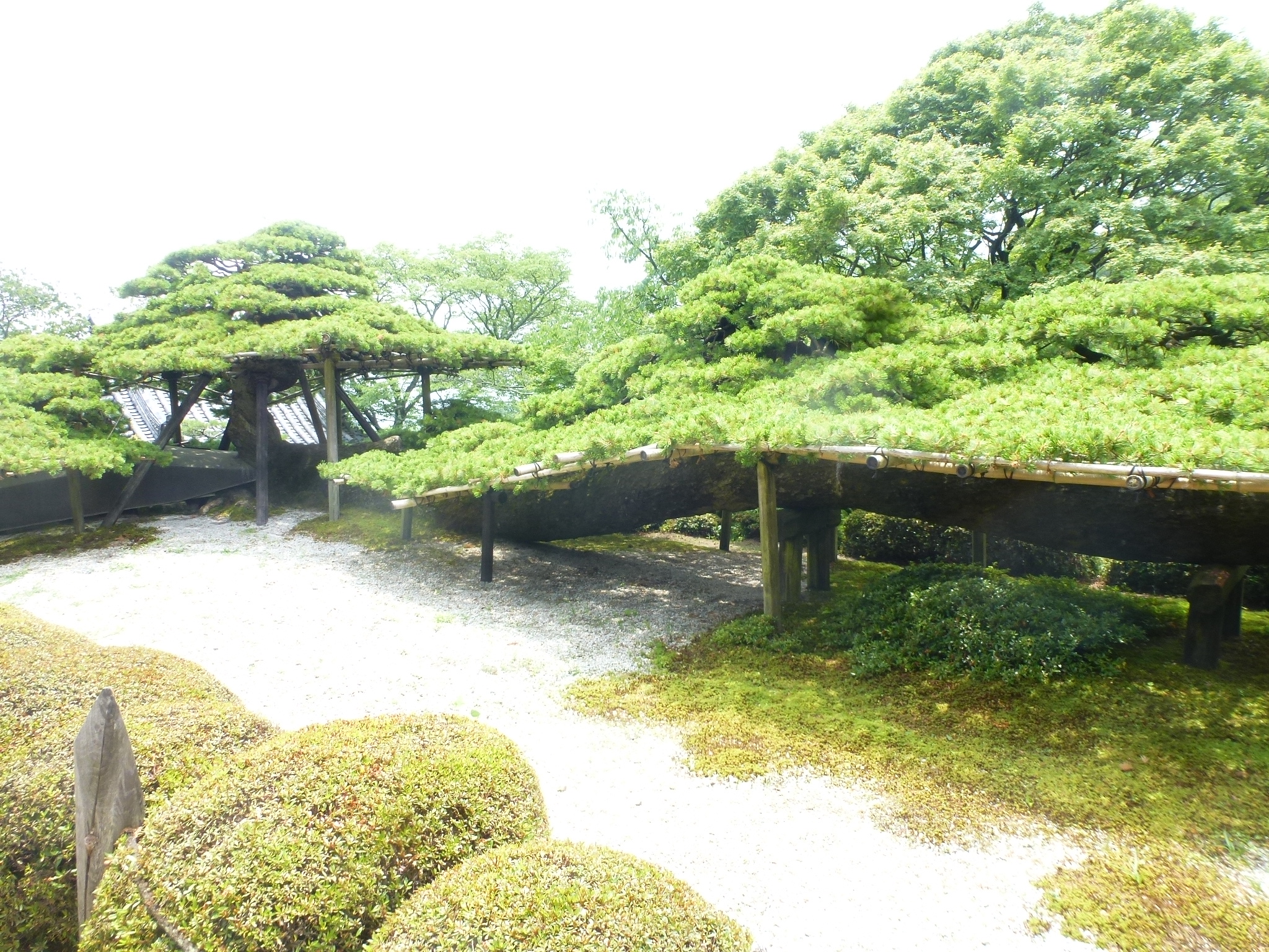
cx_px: 634
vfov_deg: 56.8
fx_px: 880
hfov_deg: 71.6
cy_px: 476
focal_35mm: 24
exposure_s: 1/125
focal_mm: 4.3
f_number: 3.5
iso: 100
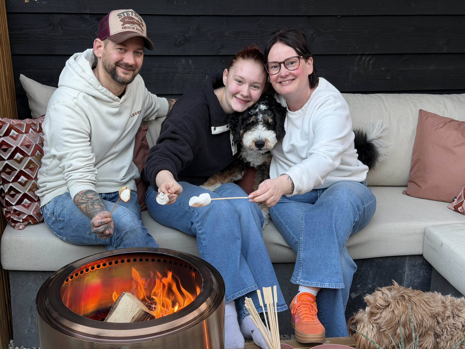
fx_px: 645
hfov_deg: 39.7
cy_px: 174
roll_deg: -0.6
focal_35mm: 48
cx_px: 232
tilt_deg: -17.3
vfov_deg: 30.3
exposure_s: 1/50
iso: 80
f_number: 1.78
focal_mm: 6.76
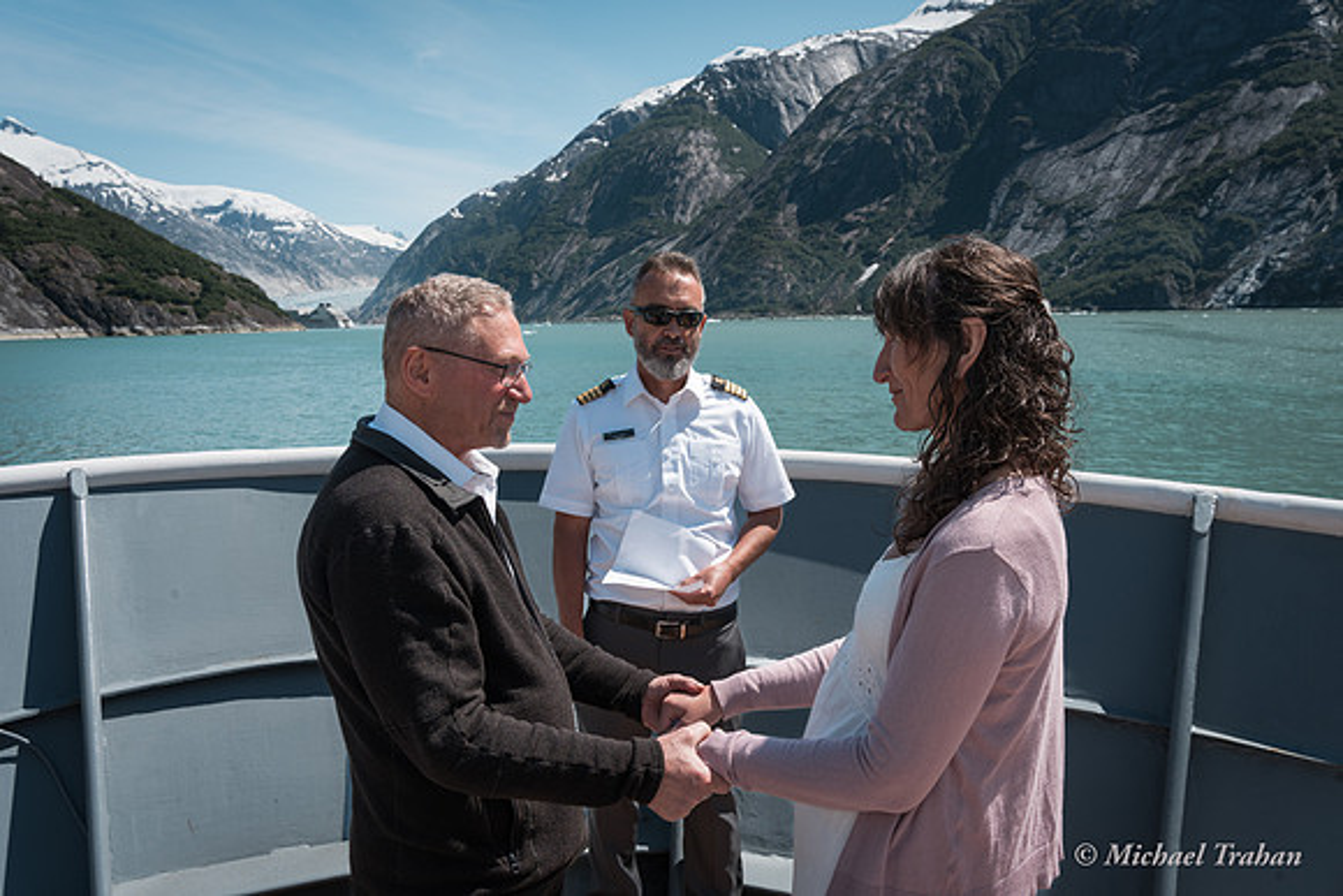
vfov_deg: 46.4
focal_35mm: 28
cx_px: 672
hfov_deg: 65.5
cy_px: 448
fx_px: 1045
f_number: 10
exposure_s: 1/320
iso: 200
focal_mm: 28
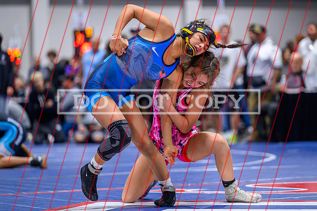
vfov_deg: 8.2
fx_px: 1481
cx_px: 159
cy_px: 104
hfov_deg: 12.2
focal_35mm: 168
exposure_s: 1/800
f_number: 2.8
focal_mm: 150
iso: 4000
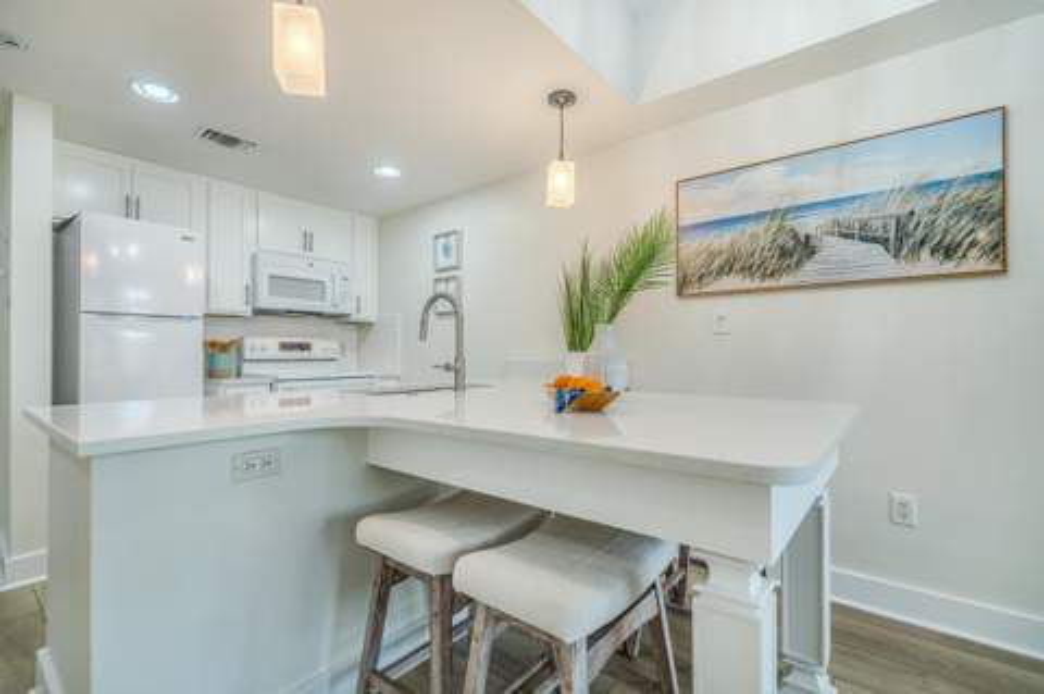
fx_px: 464
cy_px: 347
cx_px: 522
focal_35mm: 16
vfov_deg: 73.6
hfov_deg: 96.8
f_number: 7.1
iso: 200
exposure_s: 1/100
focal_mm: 16
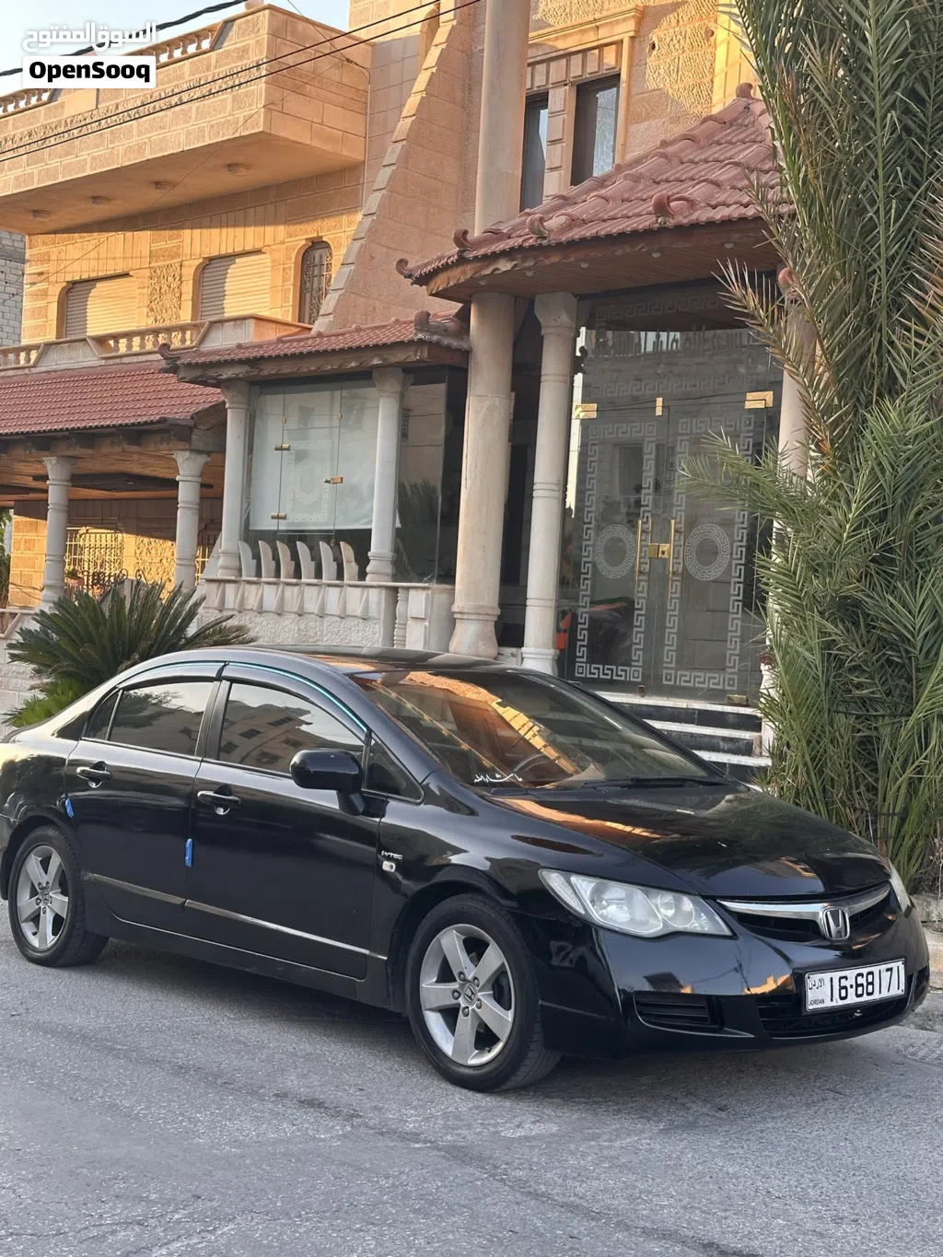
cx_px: 472
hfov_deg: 30.3
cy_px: 628
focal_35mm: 48
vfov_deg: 39.7
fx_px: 1743
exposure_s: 1/155
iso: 64
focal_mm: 6.86
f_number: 1.78
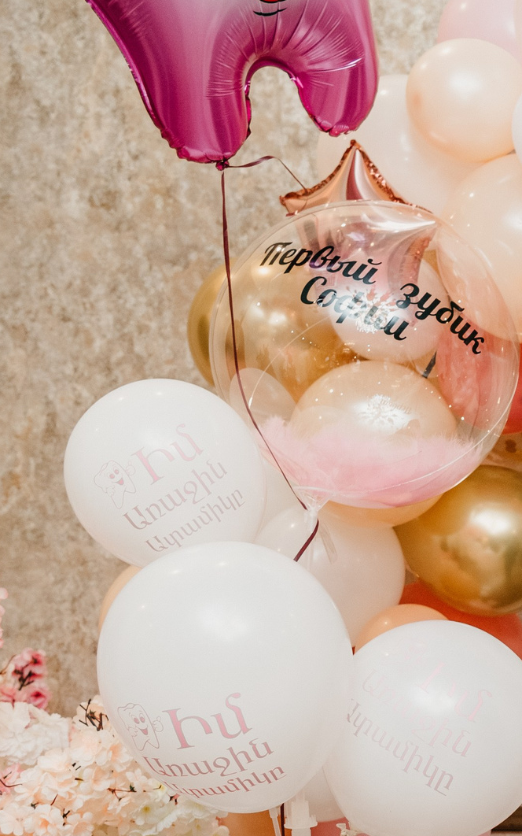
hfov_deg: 14.0
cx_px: 844
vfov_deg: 23.8
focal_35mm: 86
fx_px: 1957
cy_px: 646
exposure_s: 1/160
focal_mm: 35
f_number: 4
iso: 250
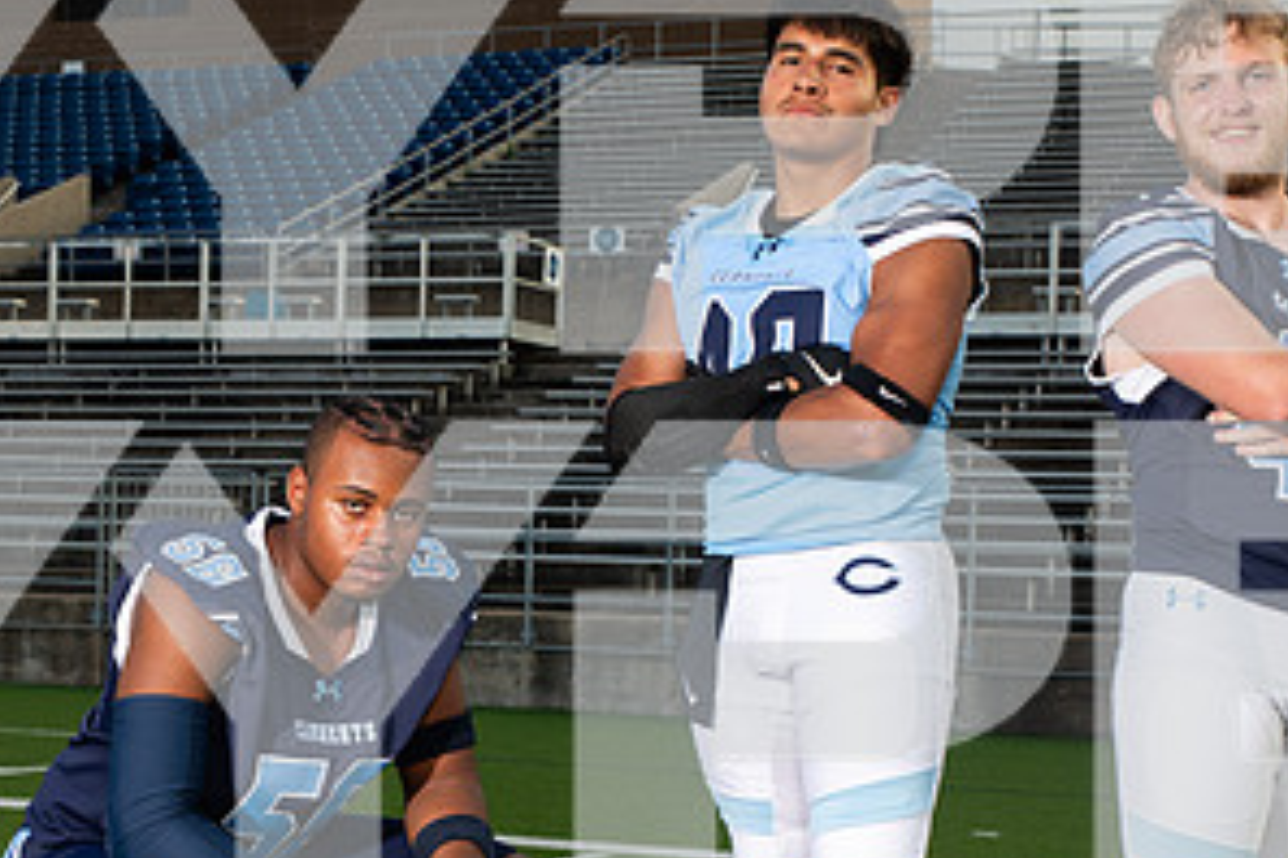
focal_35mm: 78
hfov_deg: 25.9
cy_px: 652
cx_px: 490
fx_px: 2790
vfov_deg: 17.4
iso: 160
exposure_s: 1/320
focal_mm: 40
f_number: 7.1
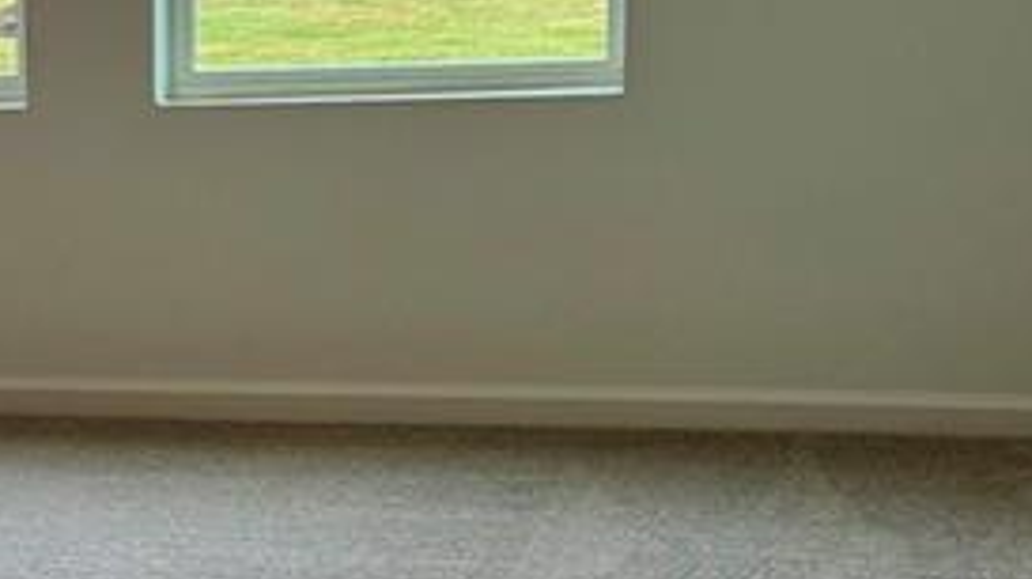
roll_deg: +3.6
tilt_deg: -14.3
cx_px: -427
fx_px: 3144
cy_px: 632
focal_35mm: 115
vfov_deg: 10.4
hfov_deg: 17.2
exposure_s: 1/142
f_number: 1.78
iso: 64
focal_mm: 6.76
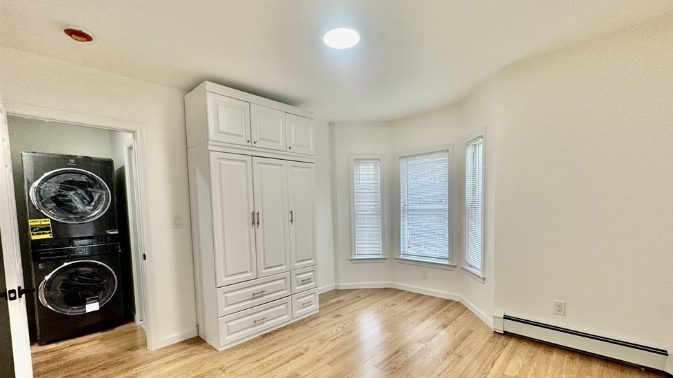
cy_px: 222
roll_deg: +1.5
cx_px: 352
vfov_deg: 66.6
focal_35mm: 16
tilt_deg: -3.8
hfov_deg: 99.3
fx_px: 286
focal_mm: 2.22
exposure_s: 1/120
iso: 200
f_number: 2.2
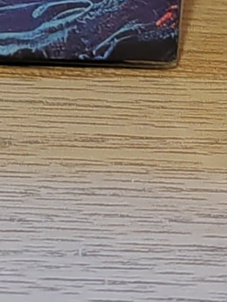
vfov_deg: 9.1
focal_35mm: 210
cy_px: -178
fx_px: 1835
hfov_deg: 7.0
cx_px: -51
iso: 8000
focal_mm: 6.12
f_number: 1.9
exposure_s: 1/33
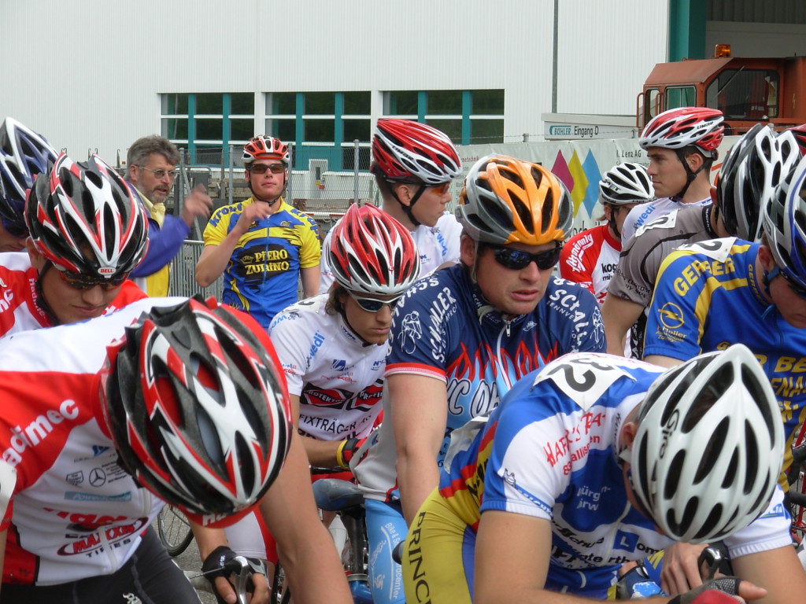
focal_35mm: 112
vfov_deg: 13.2
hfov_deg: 17.6
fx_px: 2608
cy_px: 302
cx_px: 403
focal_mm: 18.6
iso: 50
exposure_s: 1/76.1
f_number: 7.1
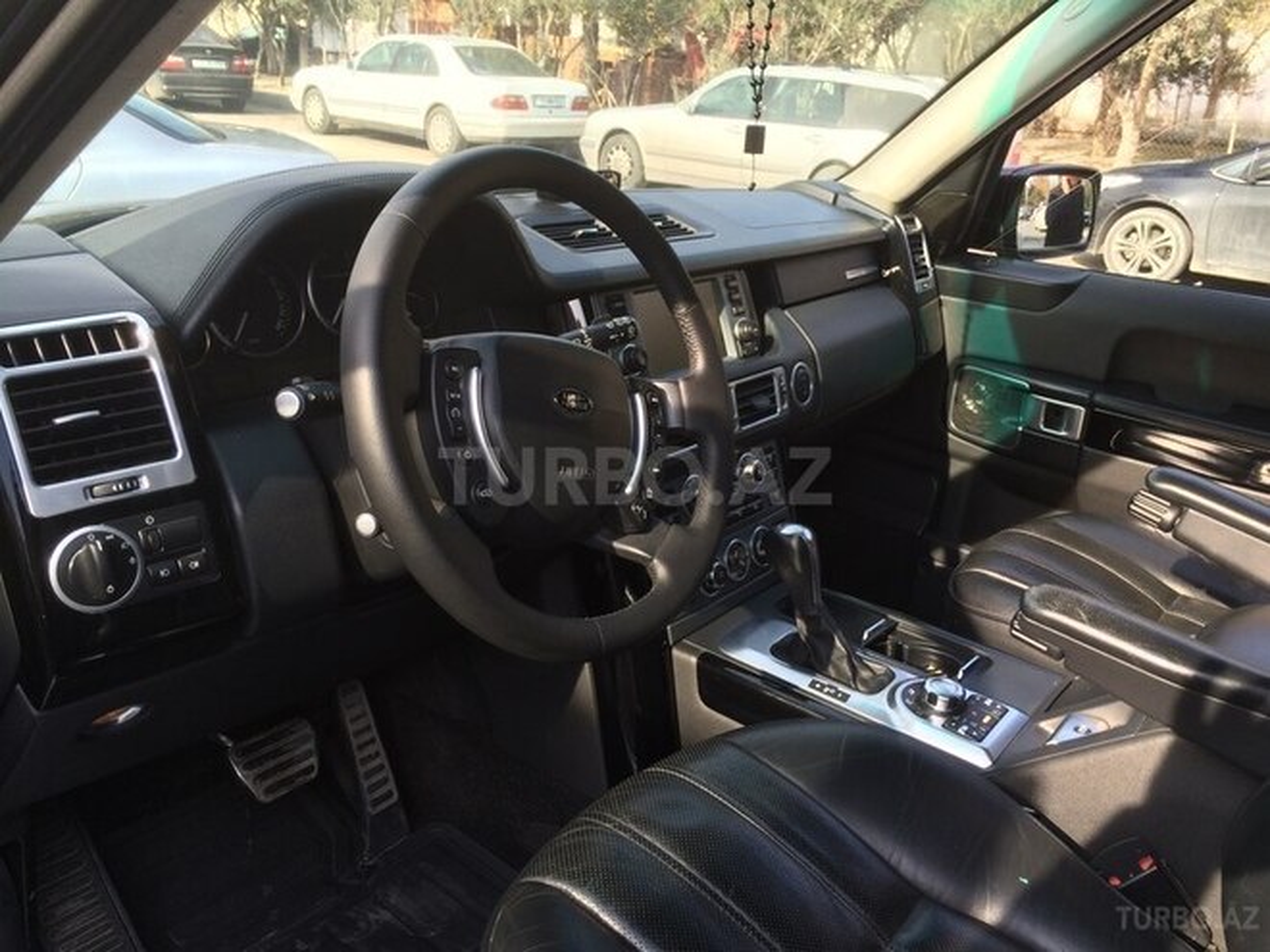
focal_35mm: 29
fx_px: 1064
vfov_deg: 48.2
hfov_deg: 61.7
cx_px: 635
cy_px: 476
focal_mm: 4.15
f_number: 2.2
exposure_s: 1/293
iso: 32
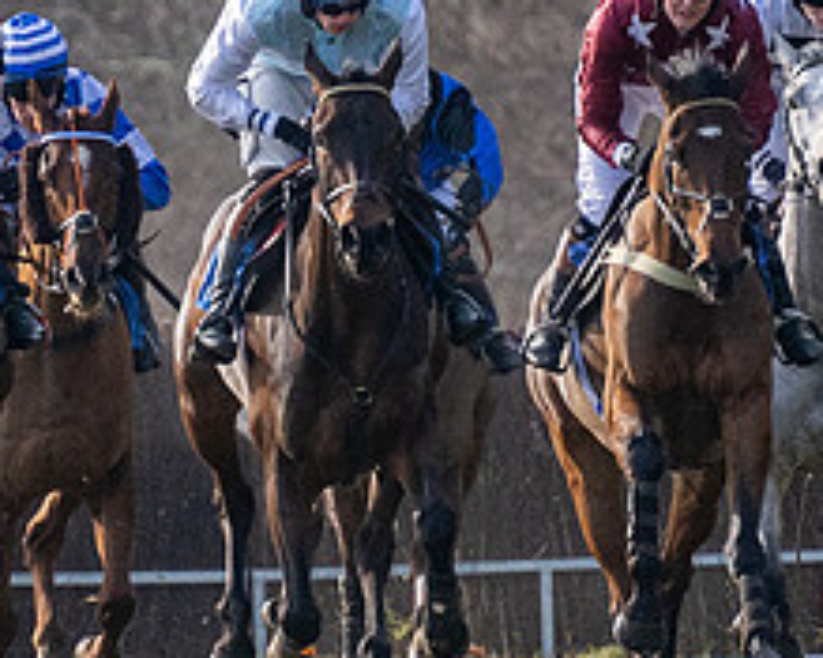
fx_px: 45334
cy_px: 590
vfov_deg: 0.8
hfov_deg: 1.0
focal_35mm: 1862
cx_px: 428
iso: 400
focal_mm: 260
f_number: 4
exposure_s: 1/2500
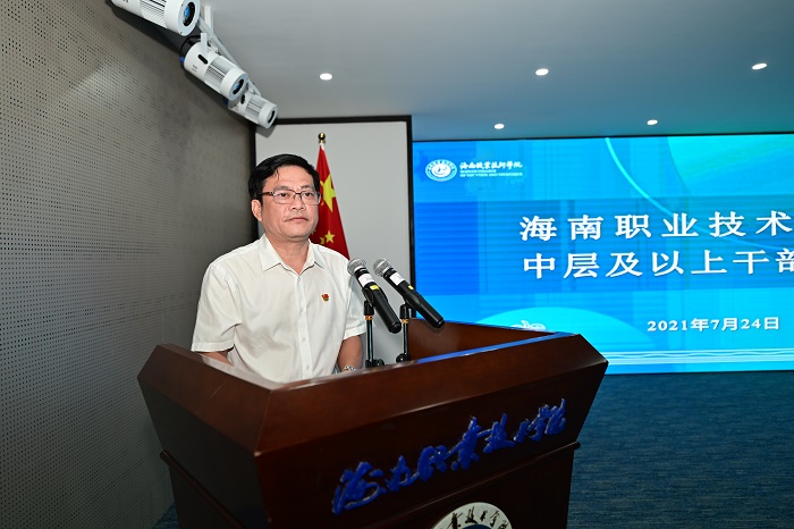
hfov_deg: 73.8
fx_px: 529
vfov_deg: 53.1
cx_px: 397
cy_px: 264
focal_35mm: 24
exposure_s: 1/160
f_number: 2.8
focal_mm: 24
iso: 450
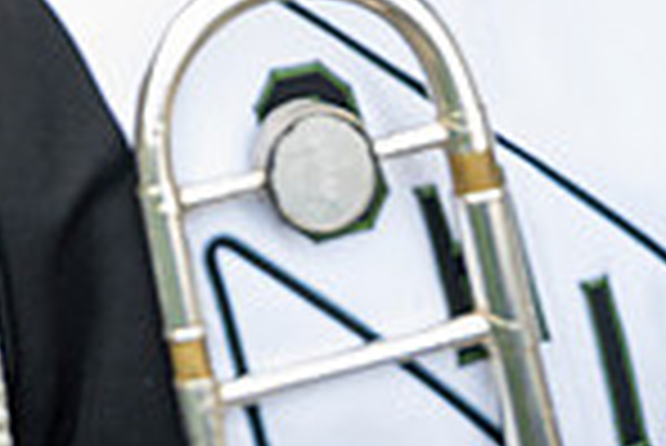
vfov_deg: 13.0
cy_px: -403
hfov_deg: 21.1
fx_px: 1741
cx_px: 40
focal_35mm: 94
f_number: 4
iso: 1600
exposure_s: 1/800
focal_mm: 24
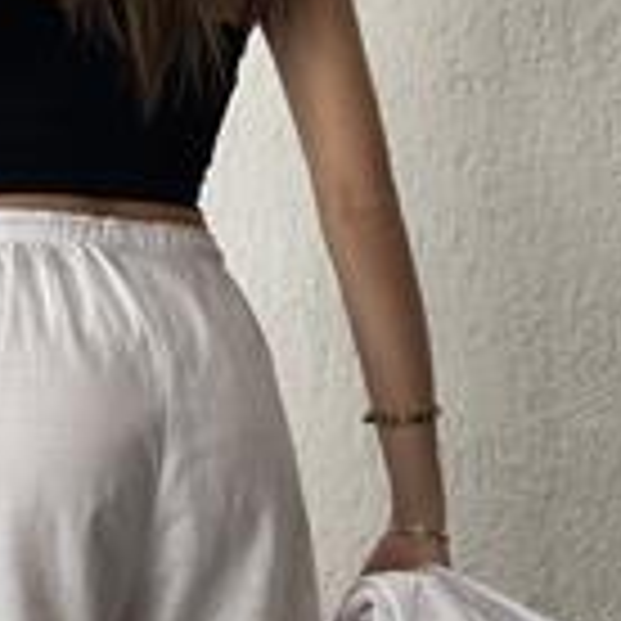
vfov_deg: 12.8
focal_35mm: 131
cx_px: 72
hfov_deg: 13.2
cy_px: 842
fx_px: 2659
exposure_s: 1/119
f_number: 1.78
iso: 125
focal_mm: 6.86
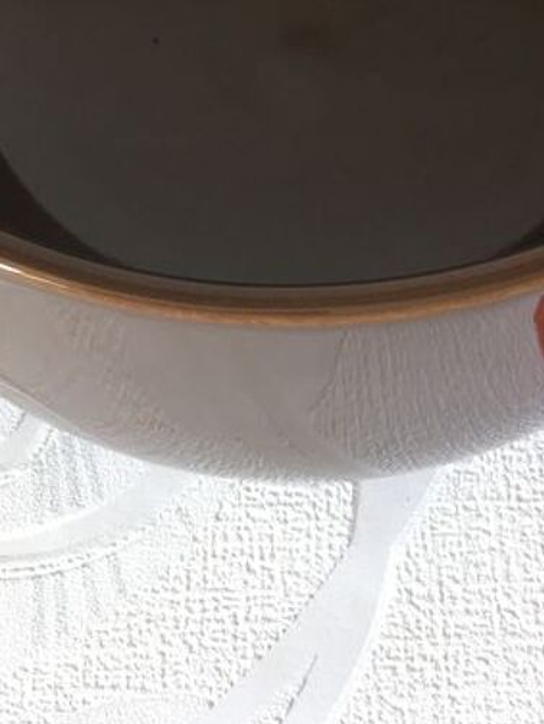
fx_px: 1612
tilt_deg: -53.5
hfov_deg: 19.2
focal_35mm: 77
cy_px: -193
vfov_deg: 22.8
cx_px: 271
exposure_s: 1/33
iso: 50
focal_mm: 4.15
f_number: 2.2
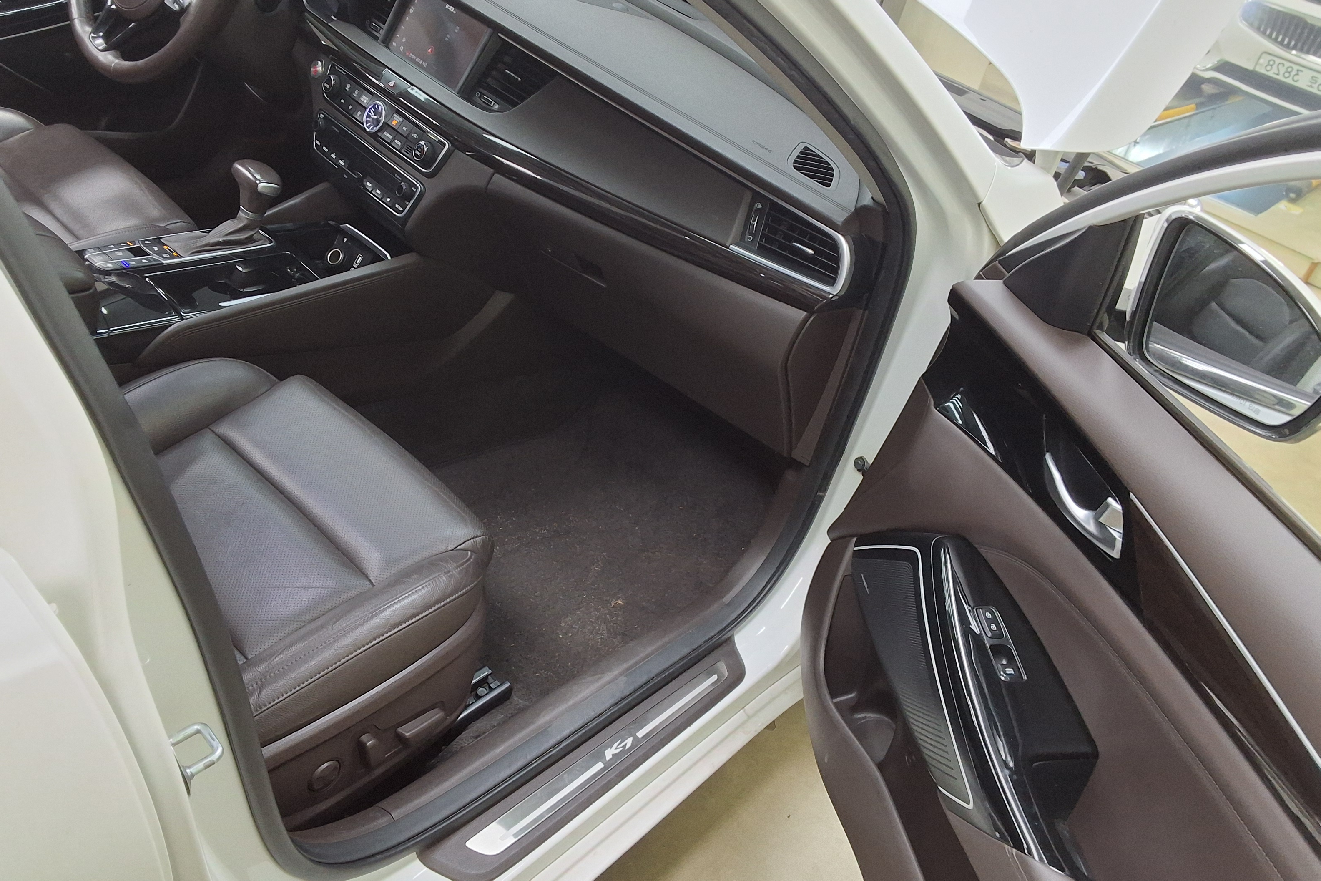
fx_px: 1101
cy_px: 409
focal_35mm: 30
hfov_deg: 61.9
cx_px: 652
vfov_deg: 43.6
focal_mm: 2.91
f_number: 1.9
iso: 125
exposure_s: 1/40
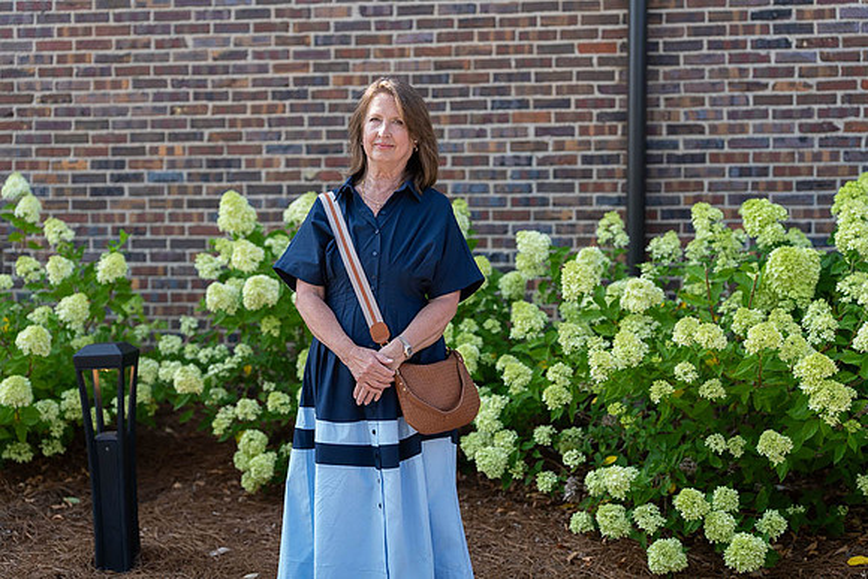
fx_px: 1254
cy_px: 290
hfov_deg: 38.2
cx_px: 434
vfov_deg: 26.0
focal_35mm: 52
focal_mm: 52
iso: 80
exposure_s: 1/400
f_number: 2
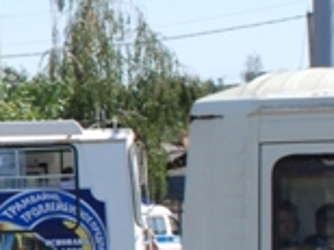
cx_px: -365
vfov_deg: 6.1
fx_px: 2351
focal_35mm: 244
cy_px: 165
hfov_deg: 7.7
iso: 400
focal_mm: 32
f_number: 10
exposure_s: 1/400
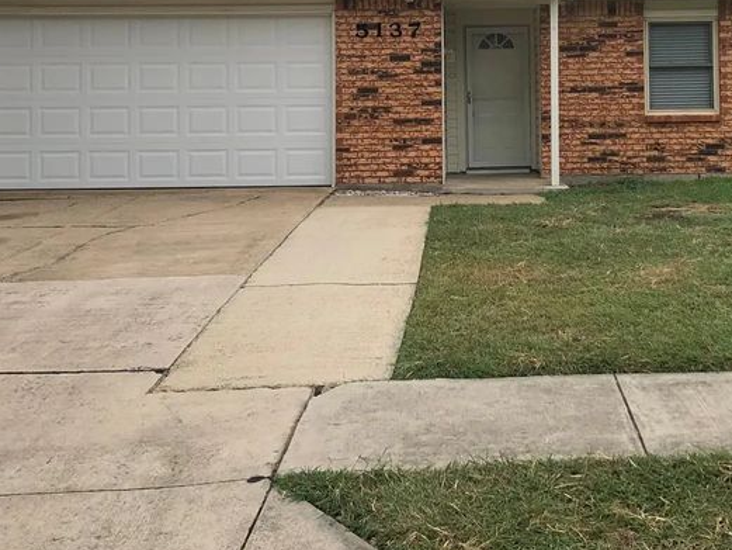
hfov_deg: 34.6
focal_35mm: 55
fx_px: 1163
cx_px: 495
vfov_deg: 26.0
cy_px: 94
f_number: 1.8
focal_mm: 3.99
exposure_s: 1/1130
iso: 20
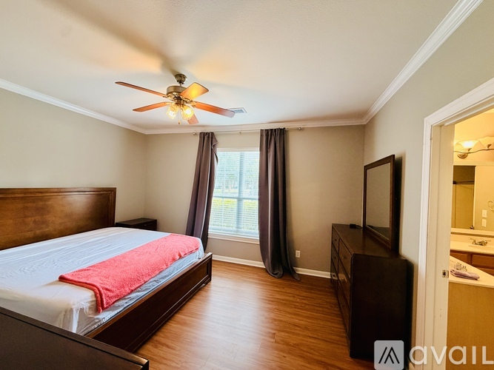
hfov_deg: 102.1
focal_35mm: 14
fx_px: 200
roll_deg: -1.4
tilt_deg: -1.1
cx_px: 247
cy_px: 185
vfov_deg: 85.7
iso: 200
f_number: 2.2
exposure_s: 1/60
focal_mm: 2.22
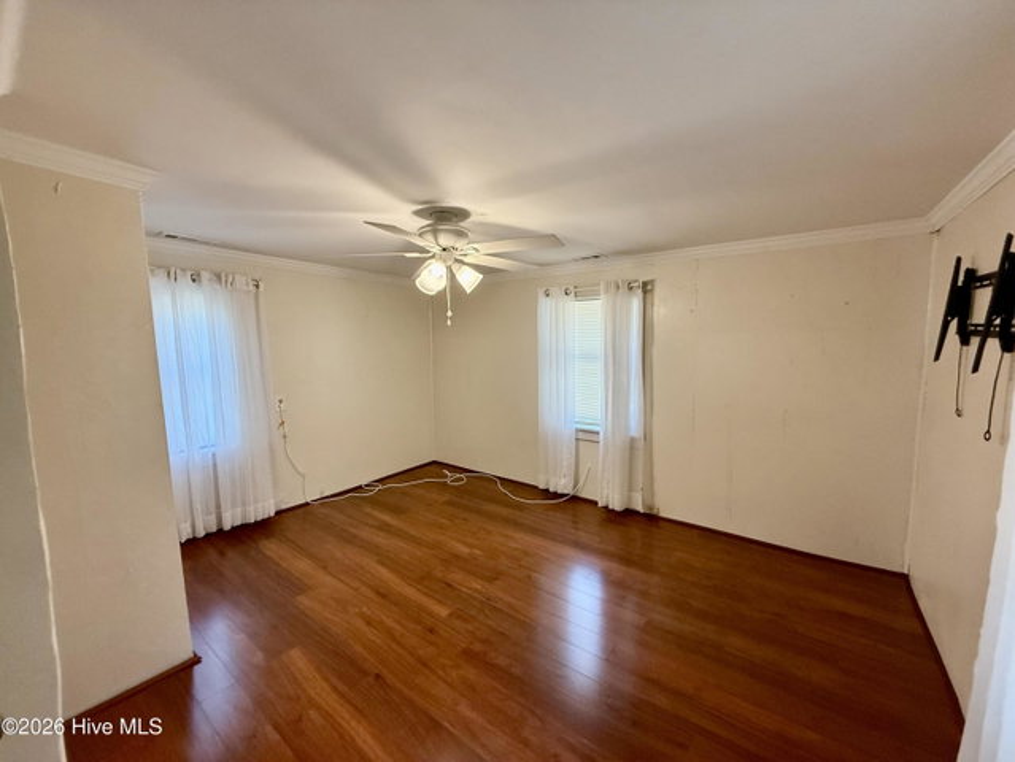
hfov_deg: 102.0
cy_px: 381
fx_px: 411
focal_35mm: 14
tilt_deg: -4.1
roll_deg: +1.9
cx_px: 508
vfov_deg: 85.7
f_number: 2.2
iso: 320
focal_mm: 2.22
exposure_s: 1/120
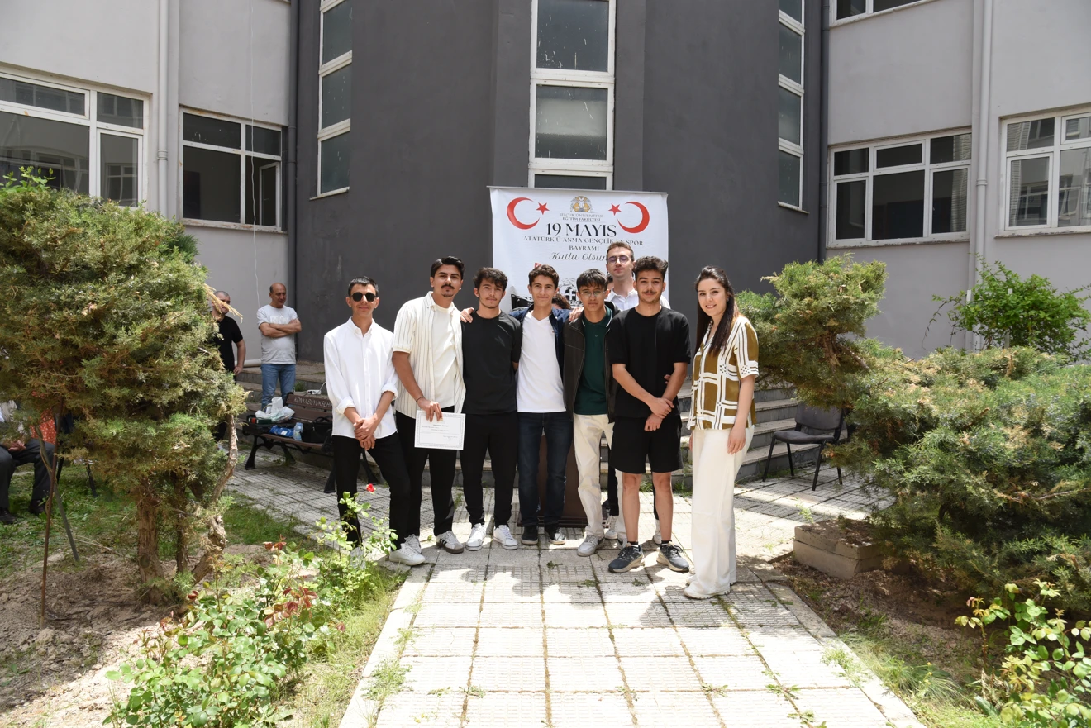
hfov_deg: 73.7
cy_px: 364
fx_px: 728
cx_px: 546
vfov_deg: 53.2
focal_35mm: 24
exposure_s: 1/200
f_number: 8
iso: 200
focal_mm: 24
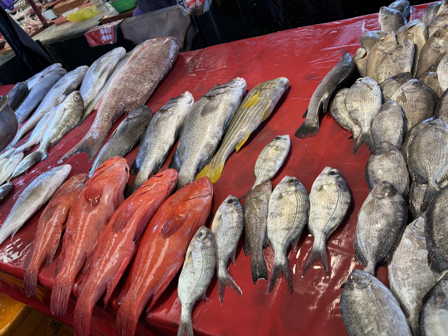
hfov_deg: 67.3
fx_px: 336
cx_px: 224
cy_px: 168
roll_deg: +25.6
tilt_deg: -35.9
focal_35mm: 26
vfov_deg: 53.1
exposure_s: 1/100
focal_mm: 5.96
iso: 50
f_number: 1.6
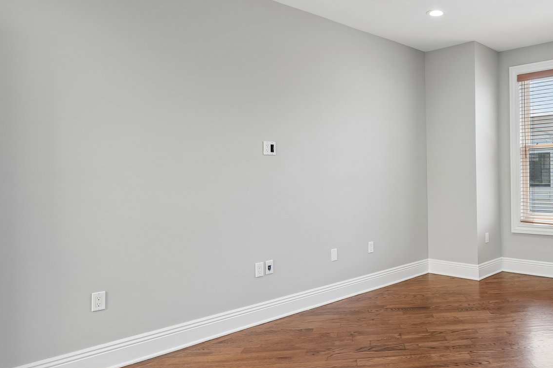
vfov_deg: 43.7
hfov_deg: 58.3
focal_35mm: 30
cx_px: 426
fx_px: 459
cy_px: 177
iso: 250
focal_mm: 16.5
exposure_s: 1/30
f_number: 9
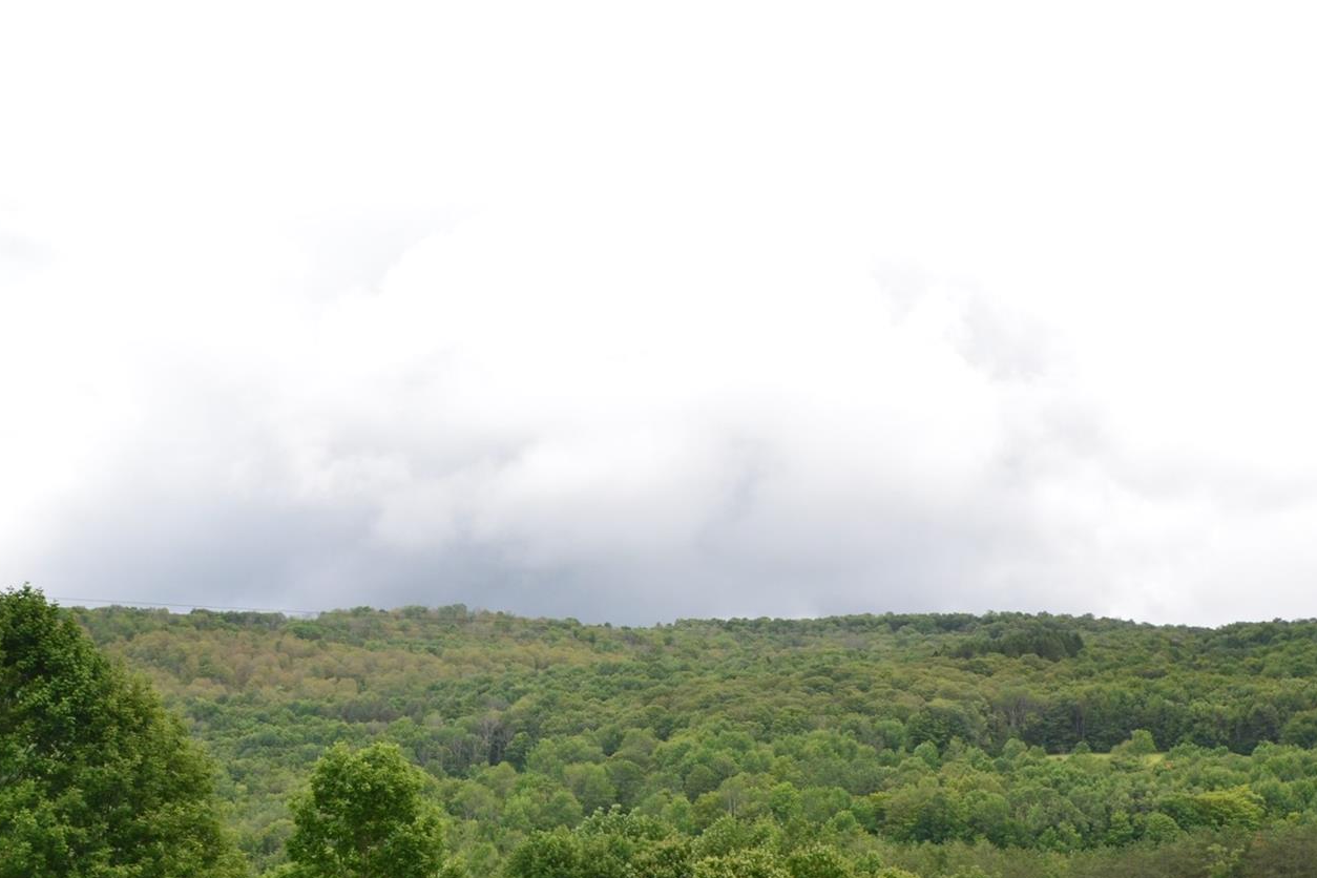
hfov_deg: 40.3
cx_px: 690
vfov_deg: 27.1
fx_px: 1792
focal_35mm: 49
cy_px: 667
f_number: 10
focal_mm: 20
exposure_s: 1/200
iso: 400
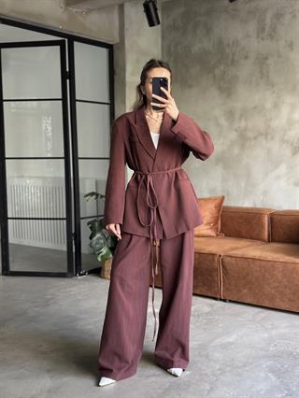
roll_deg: +1.0
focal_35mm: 48
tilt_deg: -18.9
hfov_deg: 30.3
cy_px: 199
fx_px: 552
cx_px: 150
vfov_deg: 39.6
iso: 200
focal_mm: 6.86
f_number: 1.78
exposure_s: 1/60
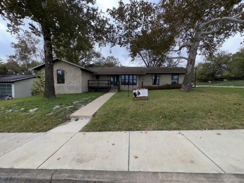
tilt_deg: -2.1
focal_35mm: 14
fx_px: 99
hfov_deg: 102.1
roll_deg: -0.6
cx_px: 122
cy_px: 92
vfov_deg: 85.7
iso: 32
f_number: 2.2
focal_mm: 2.22
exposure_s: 1/2304
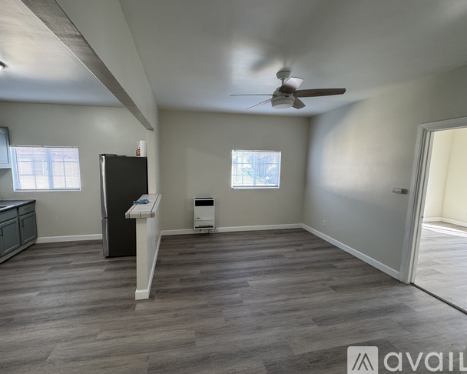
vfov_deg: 84.0
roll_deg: -0.8
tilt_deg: -7.5
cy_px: 185
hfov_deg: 96.6
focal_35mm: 15
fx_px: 207
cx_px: 215
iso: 200
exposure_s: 1/60
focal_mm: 2.22
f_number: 2.2
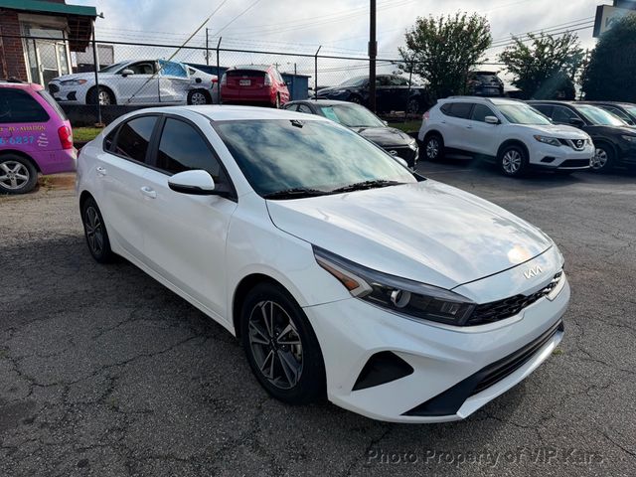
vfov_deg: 56.8
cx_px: 318
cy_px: 238
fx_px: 441
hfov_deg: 71.6
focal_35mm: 24
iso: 80
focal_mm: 6.76
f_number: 1.78
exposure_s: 1/4975
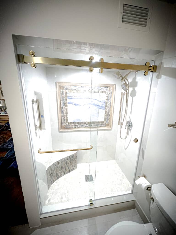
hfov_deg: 89.9
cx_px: 88
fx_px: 88
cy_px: 118
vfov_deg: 106.2
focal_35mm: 13
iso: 200
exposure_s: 1/60
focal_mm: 1.57
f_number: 1.8
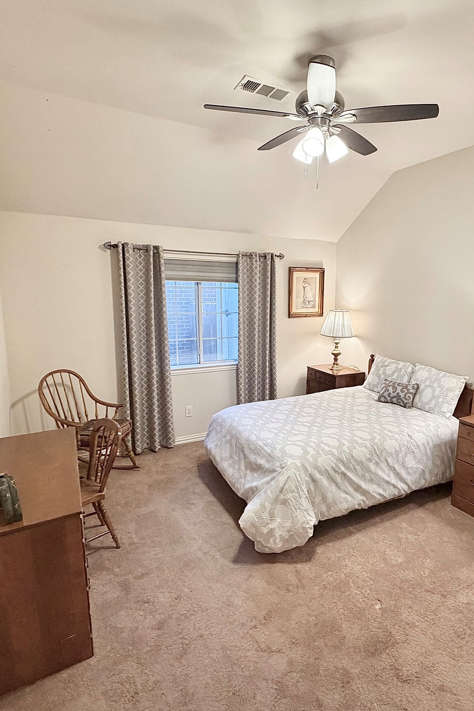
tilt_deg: -9.1
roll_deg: -0.9
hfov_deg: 61.1
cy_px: 350
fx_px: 395
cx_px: 295
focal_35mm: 20
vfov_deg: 84.0
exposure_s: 1/60
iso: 250
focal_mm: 2.22
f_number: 2.2
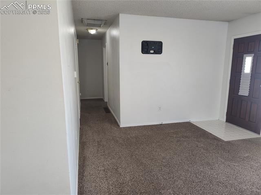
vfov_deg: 58.8
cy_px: 98
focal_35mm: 23
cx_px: 130
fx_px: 173
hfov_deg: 74.0
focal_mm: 5.56
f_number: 1.8
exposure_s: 1/120
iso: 831
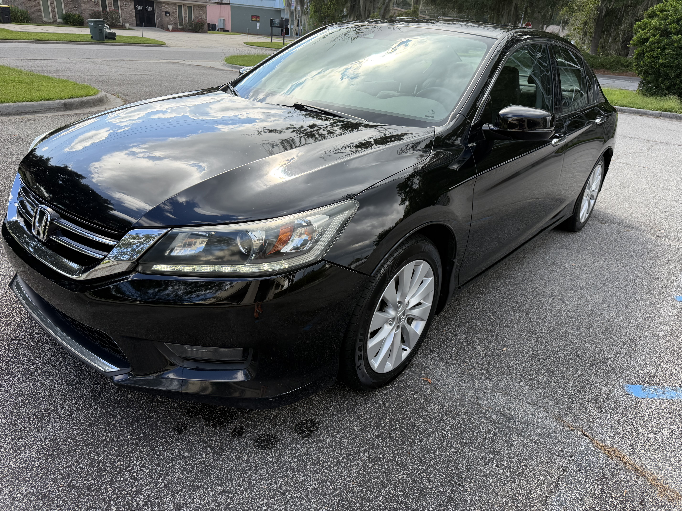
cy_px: 256
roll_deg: -4.7
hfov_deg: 71.6
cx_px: 341
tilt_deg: -25.1
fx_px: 473
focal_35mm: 24
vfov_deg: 56.8
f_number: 1.78
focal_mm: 6.76
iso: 100
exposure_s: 1/1174
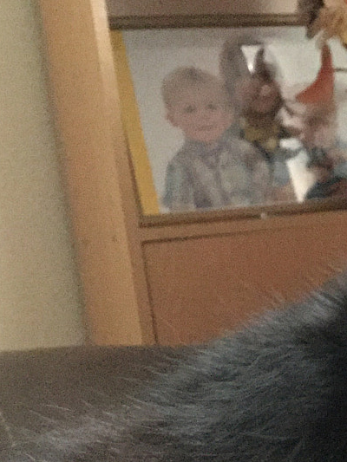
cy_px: 387
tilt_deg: -9.6
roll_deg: +6.5
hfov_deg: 14.8
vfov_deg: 20.8
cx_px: 522
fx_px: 1243
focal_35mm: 93
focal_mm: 3.3
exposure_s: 1/17
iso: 500
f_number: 2.4
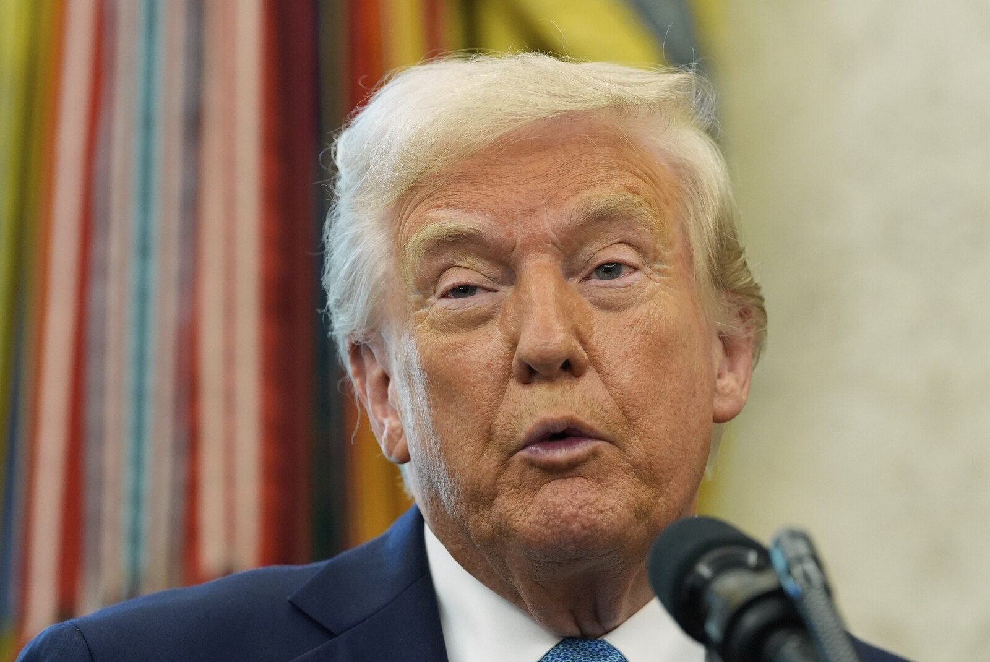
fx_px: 7624
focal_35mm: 277
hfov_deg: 7.4
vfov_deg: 5.0
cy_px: 331
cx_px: 495
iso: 2000
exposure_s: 1/400
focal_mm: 185
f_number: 3.5
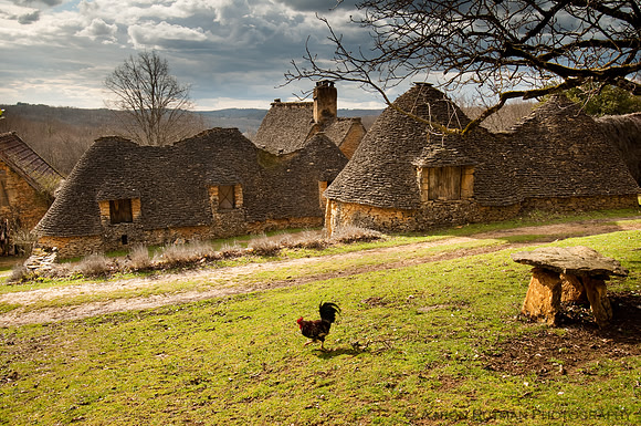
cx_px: 320
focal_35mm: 30
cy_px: 213
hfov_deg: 62.0
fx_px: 533
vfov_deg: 43.5
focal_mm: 20
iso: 200
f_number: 13
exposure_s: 1/60
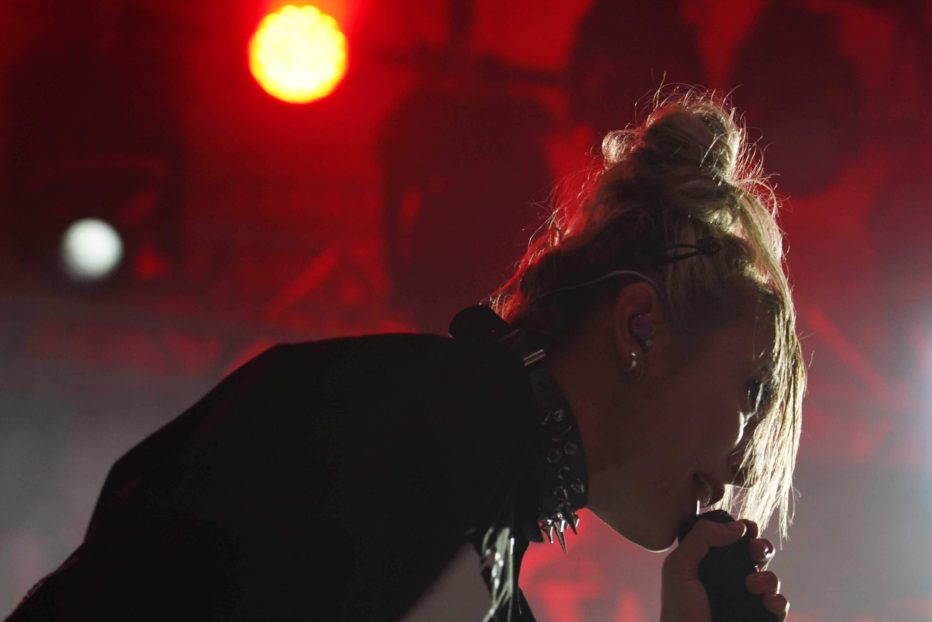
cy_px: 355
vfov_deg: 9.5
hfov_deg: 14.2
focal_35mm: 145
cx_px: 506
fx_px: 3754
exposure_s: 1/160
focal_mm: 105
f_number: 4
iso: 4000
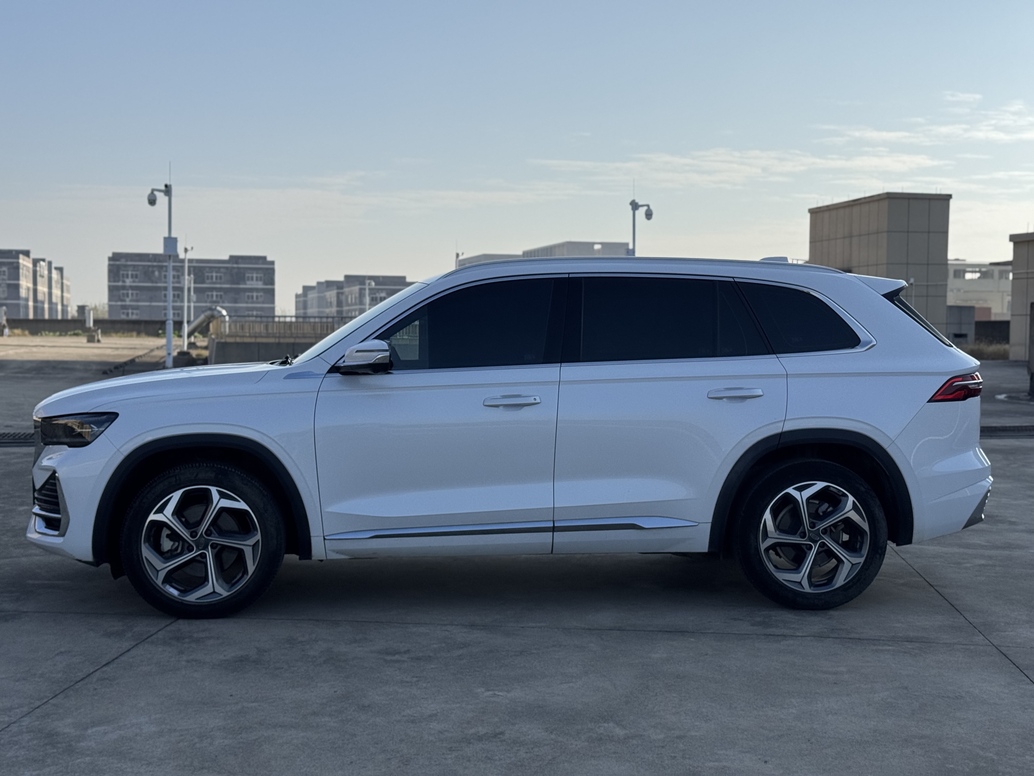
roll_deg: +0.0
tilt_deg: -2.0
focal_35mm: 48
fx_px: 1434
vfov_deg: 30.3
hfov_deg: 39.7
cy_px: 388
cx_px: 517
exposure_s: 1/6410
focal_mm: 6.76
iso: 64
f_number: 1.78
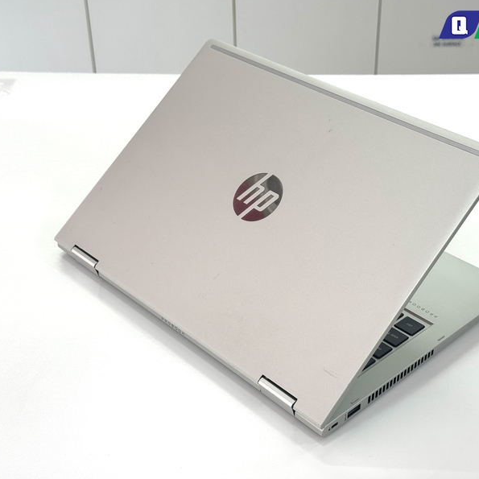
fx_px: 892
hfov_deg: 30.0
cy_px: 238
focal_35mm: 57
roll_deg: +1.1
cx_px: 285
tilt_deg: -32.9
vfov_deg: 30.0
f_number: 1.78
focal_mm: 6.76
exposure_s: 1/200
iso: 50
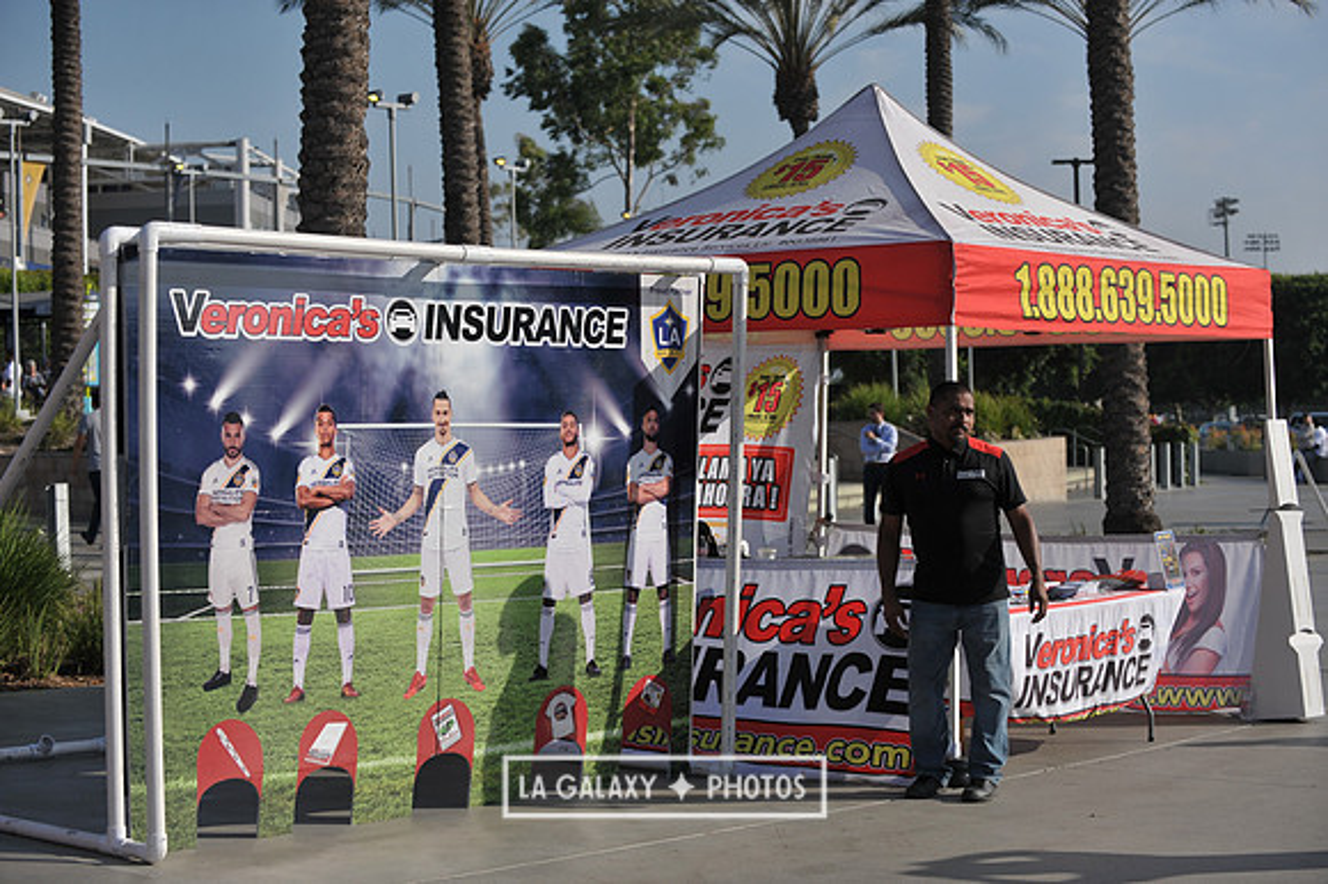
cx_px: 664
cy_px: 442
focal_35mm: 70
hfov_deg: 28.9
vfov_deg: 19.4
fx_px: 2581
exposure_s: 1/4000
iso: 250
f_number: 4.5
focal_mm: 70
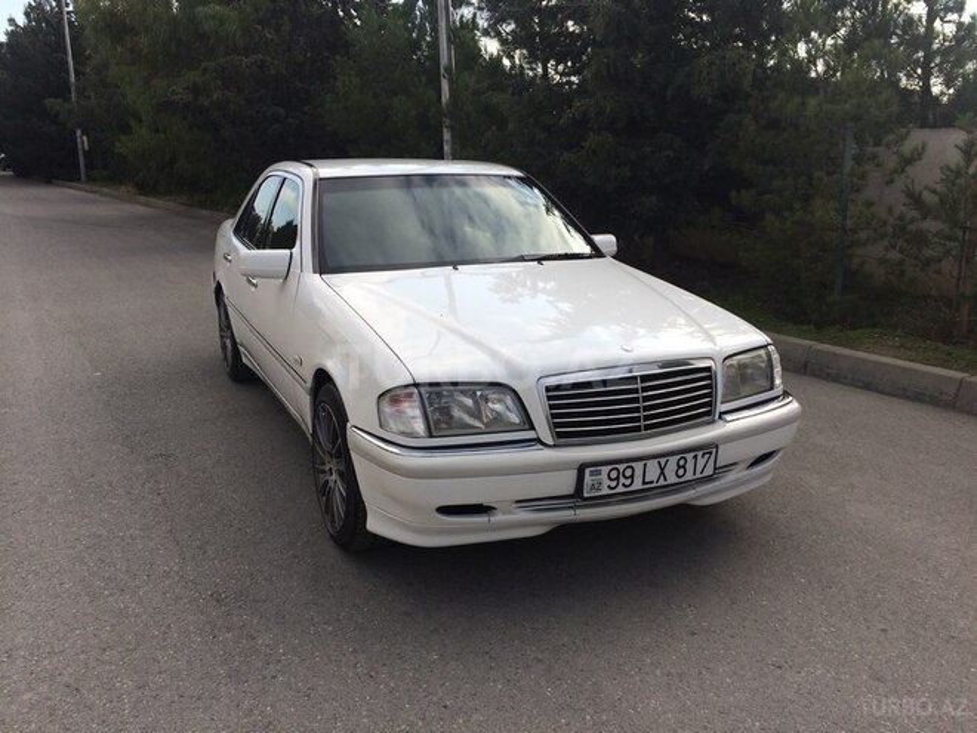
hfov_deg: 61.7
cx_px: 488
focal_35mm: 29
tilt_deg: -16.3
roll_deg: +0.8
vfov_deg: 48.2
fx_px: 818
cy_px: 366
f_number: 2.2
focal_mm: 4.15
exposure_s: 1/1520
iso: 32
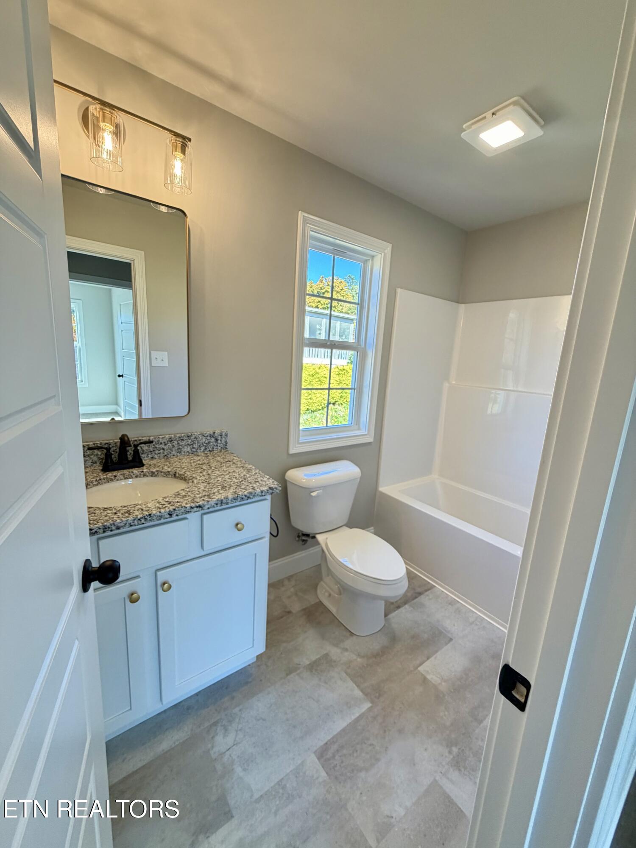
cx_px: 318
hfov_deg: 85.7
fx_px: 343
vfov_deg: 102.1
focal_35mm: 14
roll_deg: -2.9
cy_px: 424
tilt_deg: -12.5
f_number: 2.2
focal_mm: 2.22
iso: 200
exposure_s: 1/120
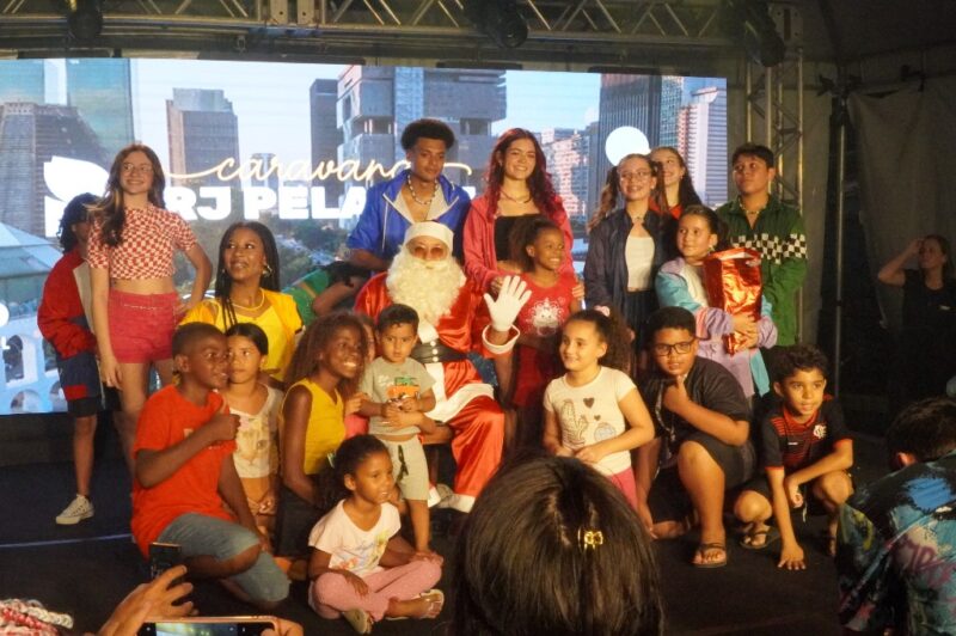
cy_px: 318
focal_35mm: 38
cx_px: 478
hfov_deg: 51.3
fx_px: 995
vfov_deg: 35.4
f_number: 22
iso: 16000
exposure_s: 1/160
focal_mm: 25
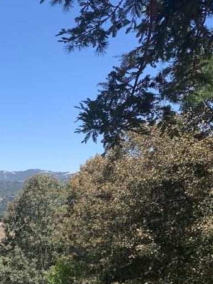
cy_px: 256
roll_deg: -0.6
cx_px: -13
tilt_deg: -6.9
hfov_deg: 23.5
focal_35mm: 59
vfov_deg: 31.2
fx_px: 484
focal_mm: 4.25
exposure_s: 1/1427
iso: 25
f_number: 1.8
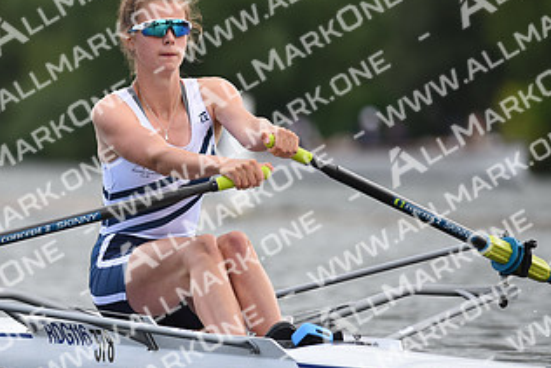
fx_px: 8437
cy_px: 160
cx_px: 152
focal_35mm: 551
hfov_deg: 3.7
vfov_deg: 2.5
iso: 320
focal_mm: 300
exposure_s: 1/1600
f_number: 4
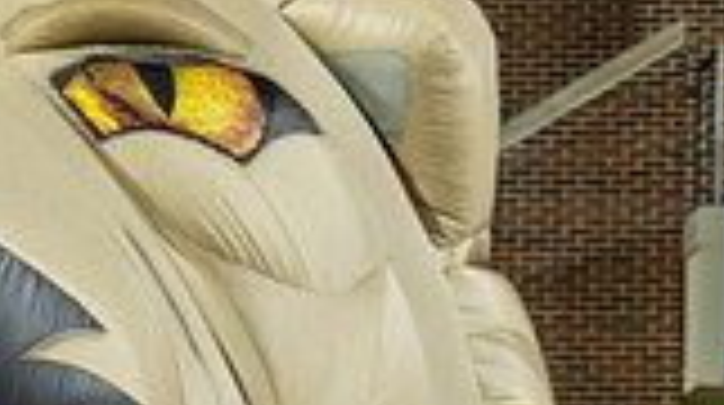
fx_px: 6364
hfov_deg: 6.5
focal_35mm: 332
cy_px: 1046
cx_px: -147
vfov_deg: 3.6
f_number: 2.8
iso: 3200
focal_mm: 70
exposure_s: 1/1600
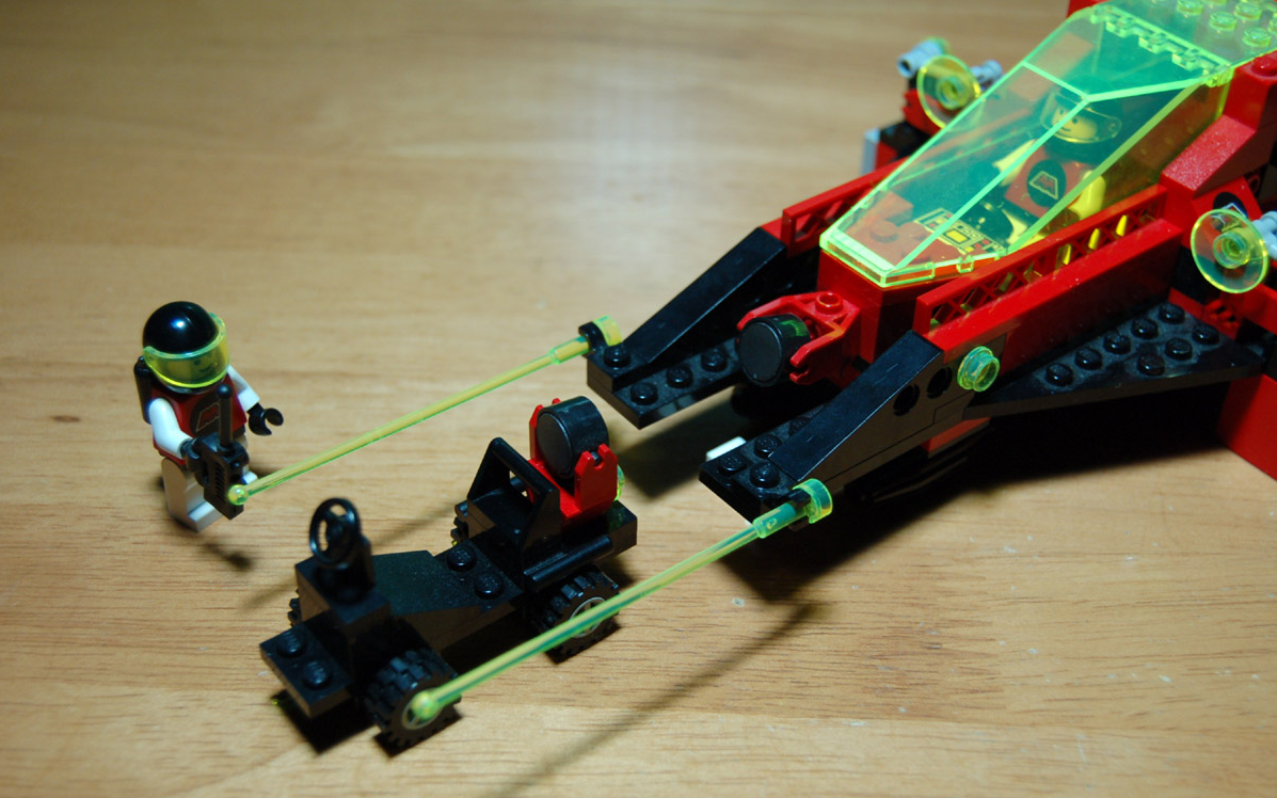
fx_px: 1705
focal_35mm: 49
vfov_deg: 26.3
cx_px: 638
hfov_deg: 41.1
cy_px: 395
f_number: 4.5
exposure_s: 1/40
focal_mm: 32
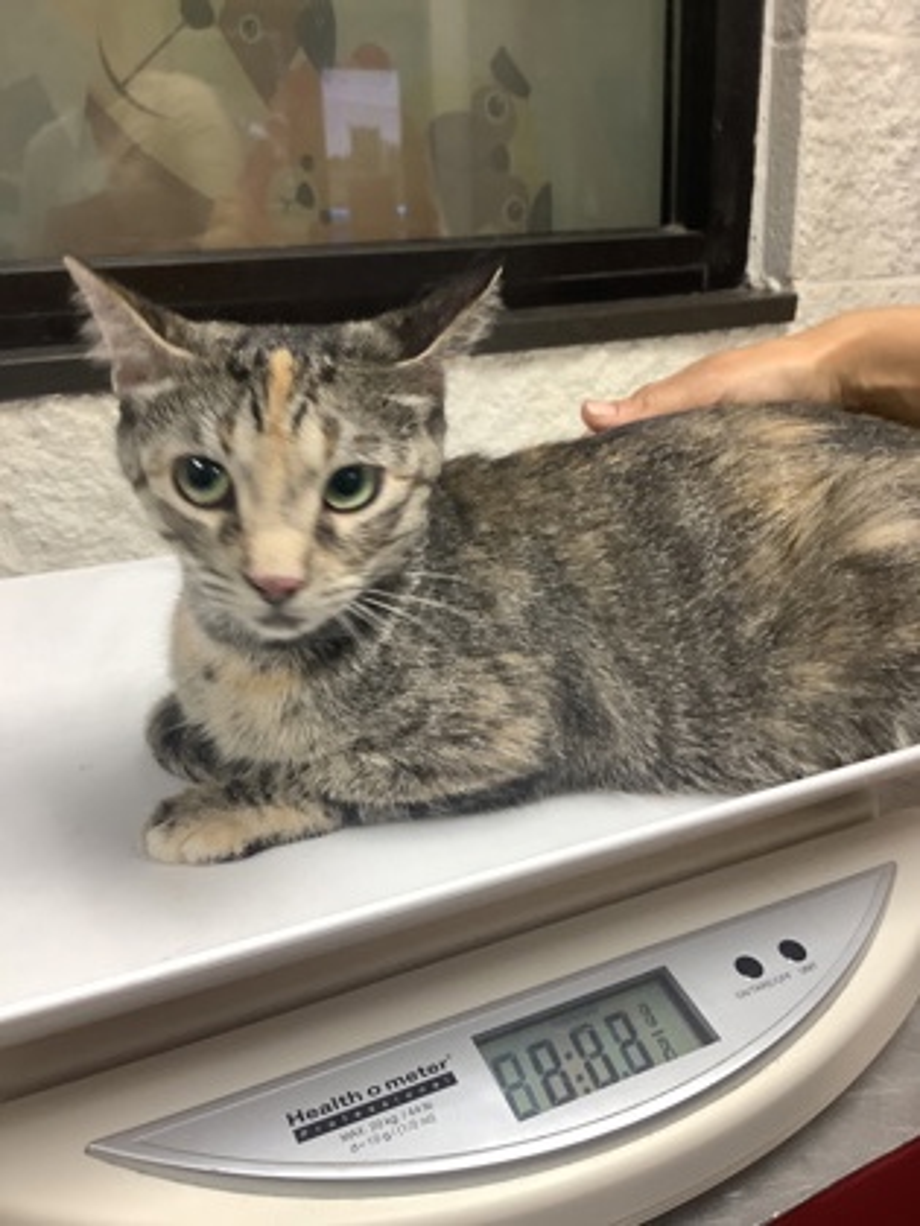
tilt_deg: -19.5
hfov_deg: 45.4
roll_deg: +0.9
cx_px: 460
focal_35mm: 31
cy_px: 613
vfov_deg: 58.4
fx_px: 1099
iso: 100
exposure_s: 1/60
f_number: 2.4
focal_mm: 3.3
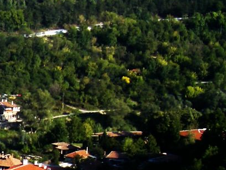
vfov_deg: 9.2
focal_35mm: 161
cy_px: 151
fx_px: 1052
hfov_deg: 11.4
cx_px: -178
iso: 50
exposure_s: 1/320
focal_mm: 6.8
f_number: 4.6
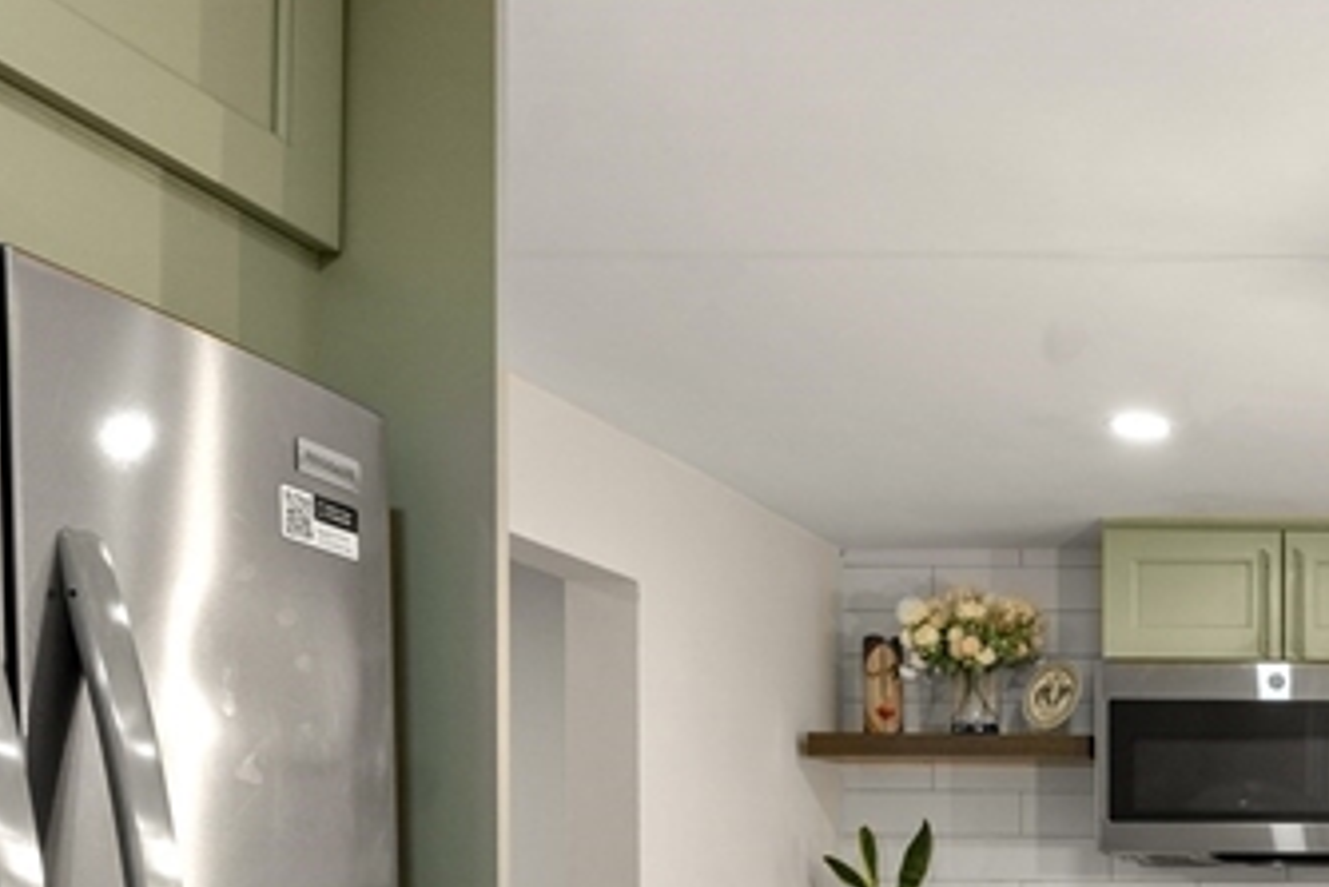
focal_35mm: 49
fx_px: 1810
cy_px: 988
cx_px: 1723
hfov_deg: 31.3
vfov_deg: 25.4
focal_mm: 16
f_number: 7.1
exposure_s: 1/25
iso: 320
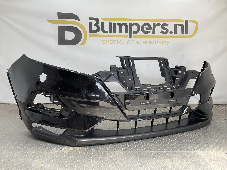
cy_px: 85
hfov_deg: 61.7
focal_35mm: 29
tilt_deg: -8.1
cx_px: 114
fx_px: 190
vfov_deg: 48.2
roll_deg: -2.2
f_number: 1.8
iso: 16
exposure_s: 1/223
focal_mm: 3
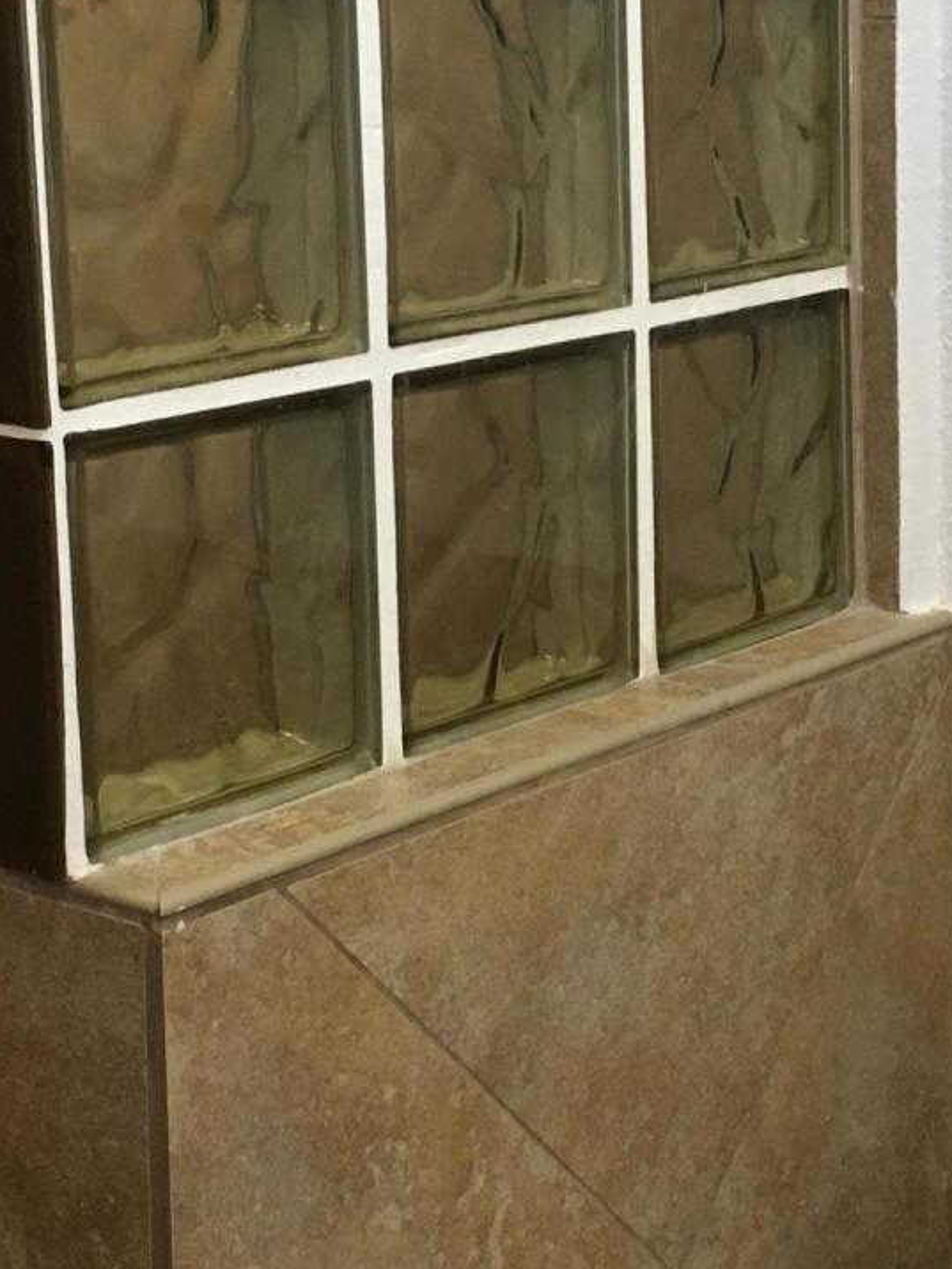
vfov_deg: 24.0
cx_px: 534
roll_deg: +0.1
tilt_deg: -9.9
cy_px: 448
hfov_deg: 18.2
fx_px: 2970
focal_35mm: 81
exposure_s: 1/30
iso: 100
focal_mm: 4.15
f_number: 2.2
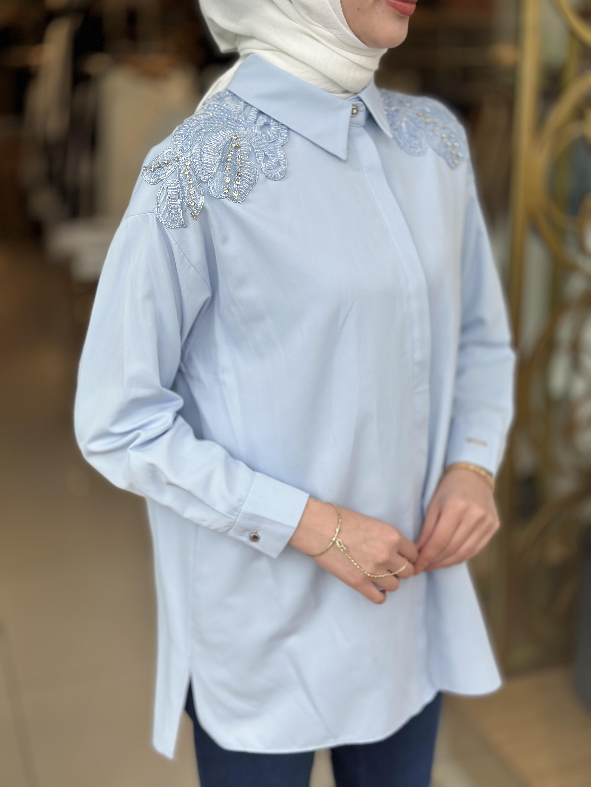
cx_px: 296
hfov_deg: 30.3
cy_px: 394
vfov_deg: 39.7
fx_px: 1093
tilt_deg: -16.4
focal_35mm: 48
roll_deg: -0.2
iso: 80
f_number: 1.78
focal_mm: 6.86
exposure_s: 1/980
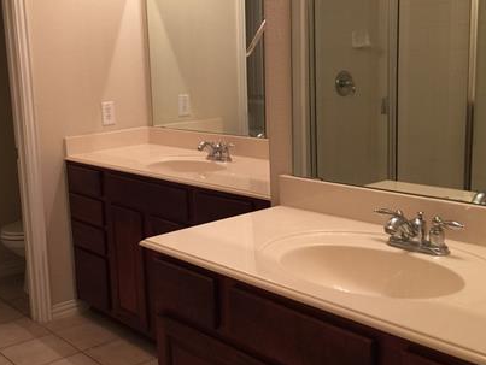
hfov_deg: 40.7
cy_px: 183
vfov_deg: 31.6
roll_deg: +0.8
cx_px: 159
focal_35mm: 46
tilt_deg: -10.6
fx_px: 646
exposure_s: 1/15
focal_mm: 4.15
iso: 40
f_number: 2.2
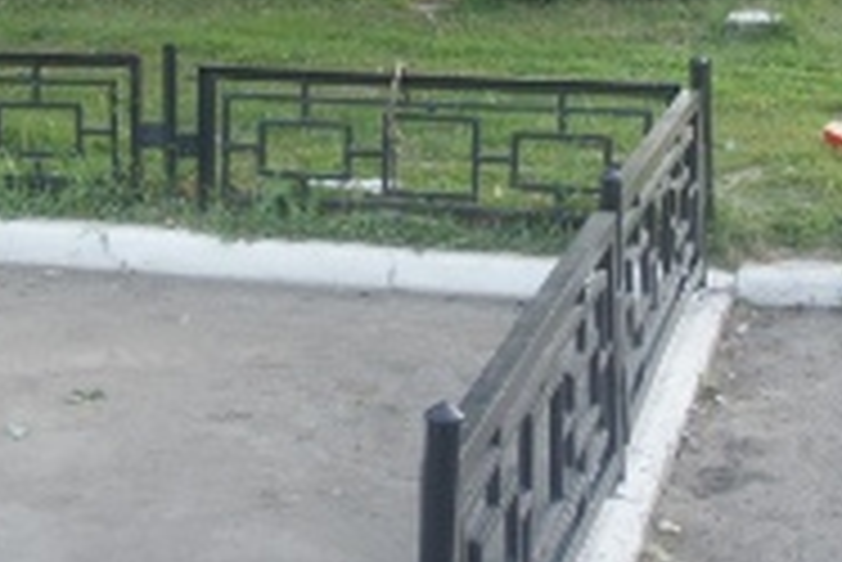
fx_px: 1974
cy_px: -34
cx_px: 342
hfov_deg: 24.0
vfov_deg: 15.8
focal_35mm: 84
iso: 250
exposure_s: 1/40
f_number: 4
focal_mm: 21
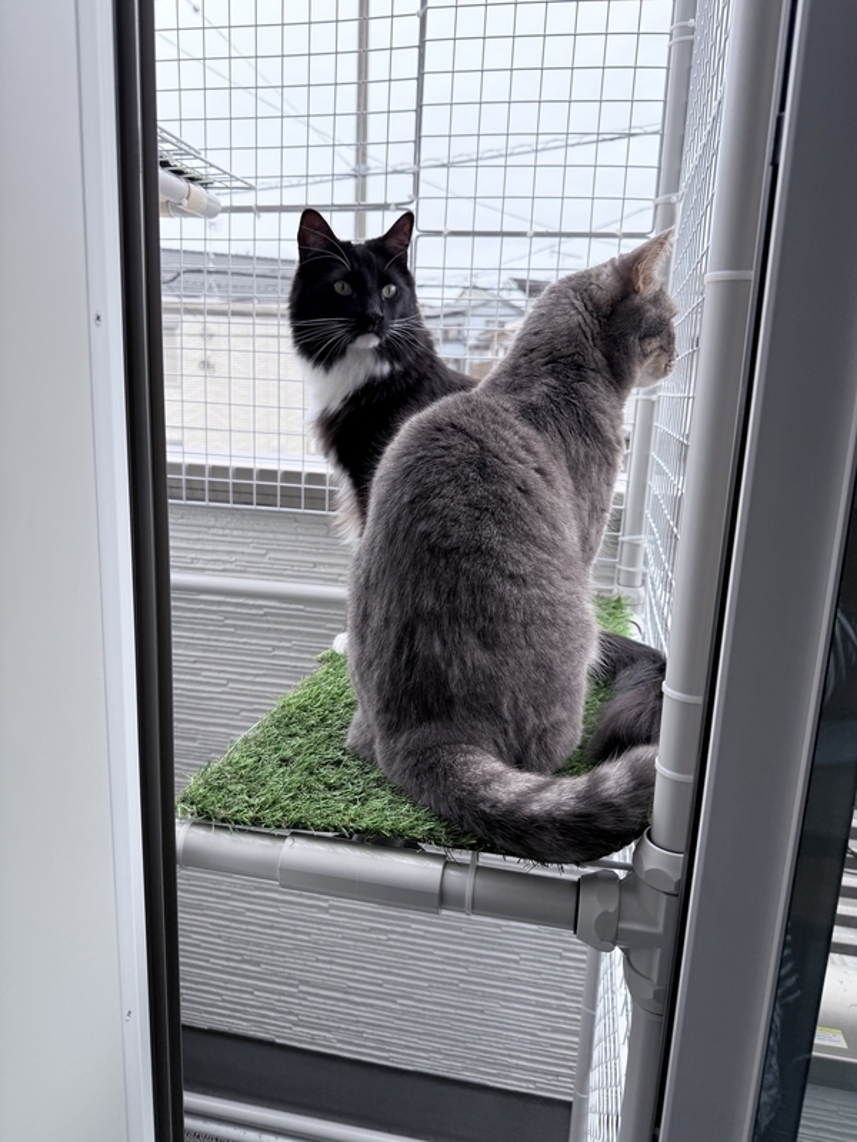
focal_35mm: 24
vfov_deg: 71.6
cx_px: 428
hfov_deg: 56.8
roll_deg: -1.9
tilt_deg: -12.0
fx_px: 792
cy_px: 571
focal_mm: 6.76
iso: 125
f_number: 1.78
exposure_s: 1/206
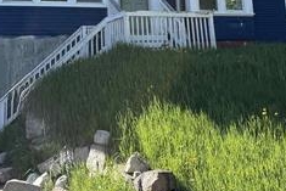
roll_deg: -0.5
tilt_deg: +16.3
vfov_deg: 18.1
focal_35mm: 68
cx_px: 158
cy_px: -84
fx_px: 541
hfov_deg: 29.6
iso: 80
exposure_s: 1/1812
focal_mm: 6.76
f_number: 1.78
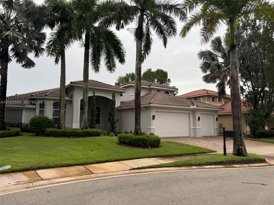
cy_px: 102
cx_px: 137
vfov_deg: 56.8
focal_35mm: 24
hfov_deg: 71.6
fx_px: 190
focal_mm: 6.76
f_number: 1.78
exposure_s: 1/730
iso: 80
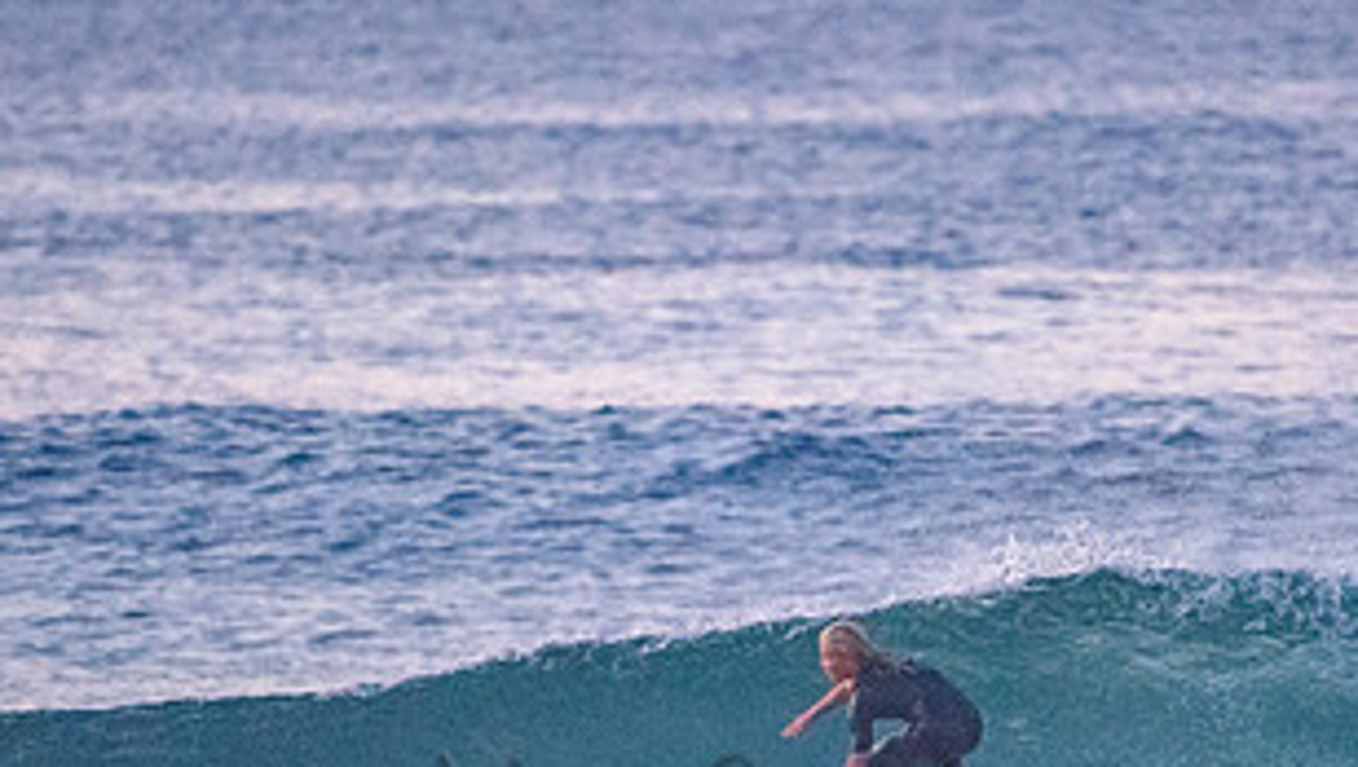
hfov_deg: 2.2
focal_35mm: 985
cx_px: 891
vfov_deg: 1.2
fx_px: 35506
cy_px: 787
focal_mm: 500
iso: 9000
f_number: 5.6
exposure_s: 1/500
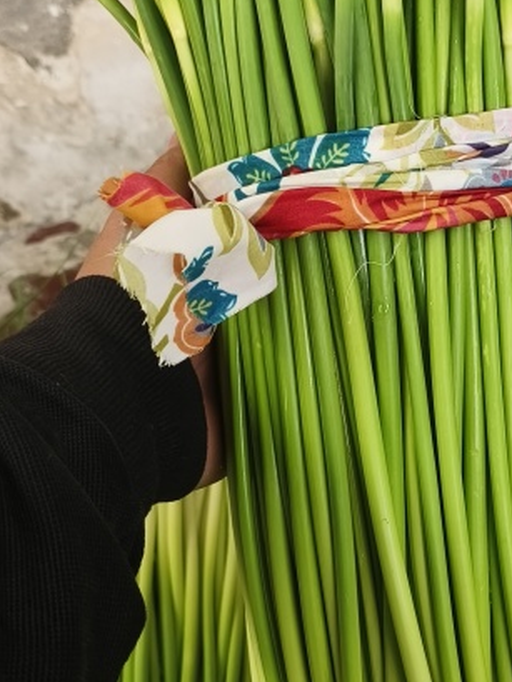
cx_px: 474
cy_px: 386
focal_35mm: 60
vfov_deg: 32.1
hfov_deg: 23.7
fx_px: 1183
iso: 948
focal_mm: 5.5
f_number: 1.75
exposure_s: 1/445
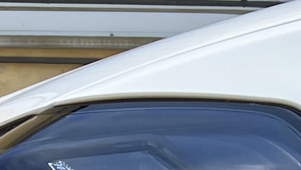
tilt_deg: -9.5
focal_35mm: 206
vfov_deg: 5.3
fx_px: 1645
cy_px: 659
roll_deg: -0.9
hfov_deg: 10.4
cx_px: 83
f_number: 1.5
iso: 50
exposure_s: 1/2457
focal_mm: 5.7
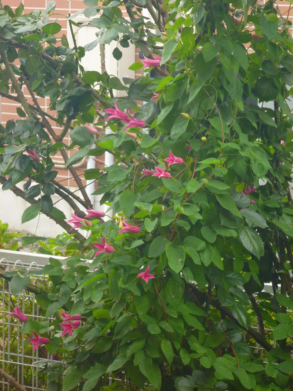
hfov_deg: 13.0
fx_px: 1287
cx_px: 146
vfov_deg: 17.3
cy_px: 196
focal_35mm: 114
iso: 400
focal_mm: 20.3
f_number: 5.8
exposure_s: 1/80
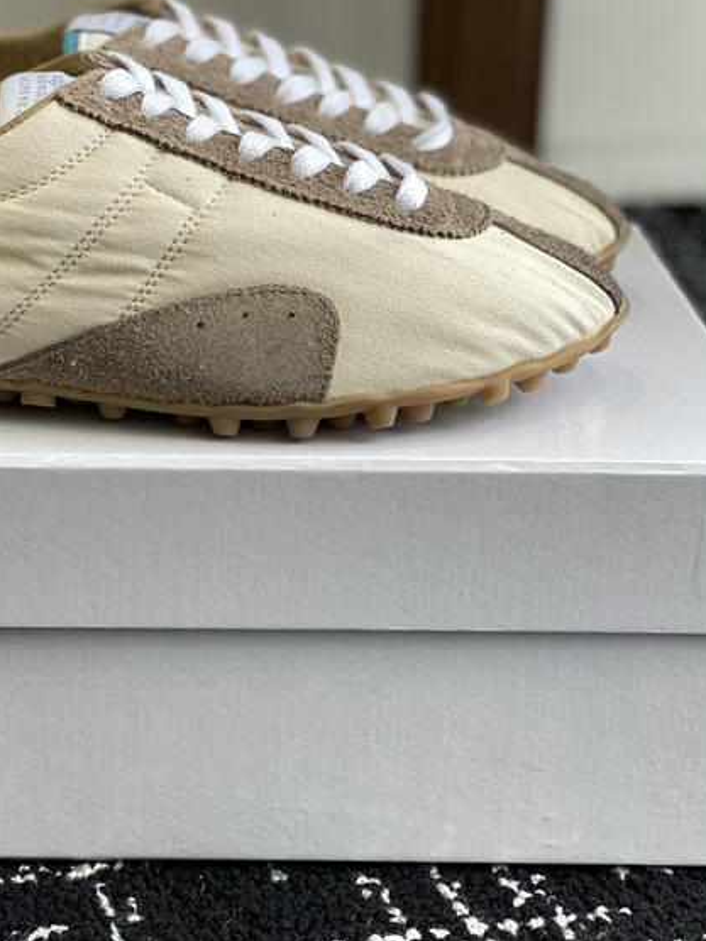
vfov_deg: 23.9
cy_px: 245
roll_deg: -1.5
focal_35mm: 81
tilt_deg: -16.3
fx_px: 2203
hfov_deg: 18.1
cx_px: 168
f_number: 2
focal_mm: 6
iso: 25
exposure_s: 1/122
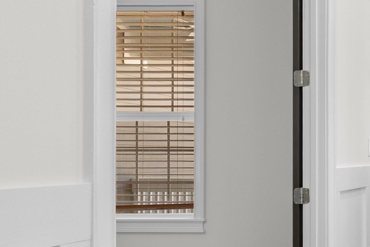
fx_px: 493
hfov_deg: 29.3
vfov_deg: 28.0
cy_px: 145
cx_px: 525
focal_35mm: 48
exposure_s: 1/2
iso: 100
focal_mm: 10
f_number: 4.5
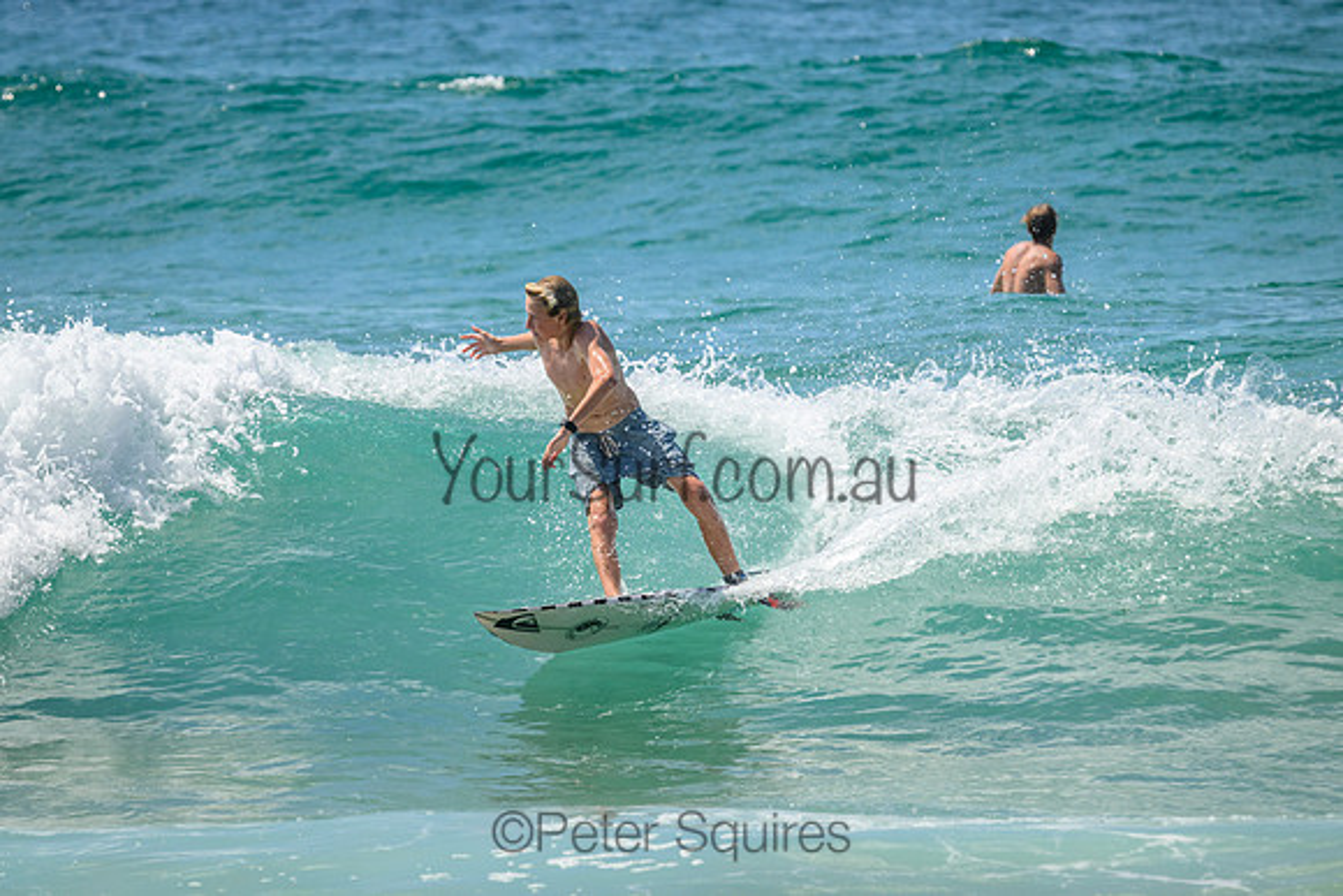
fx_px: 19029
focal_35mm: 510
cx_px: 672
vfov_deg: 2.7
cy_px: 448
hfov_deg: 4.0
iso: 560
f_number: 10
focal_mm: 510
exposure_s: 1/1600
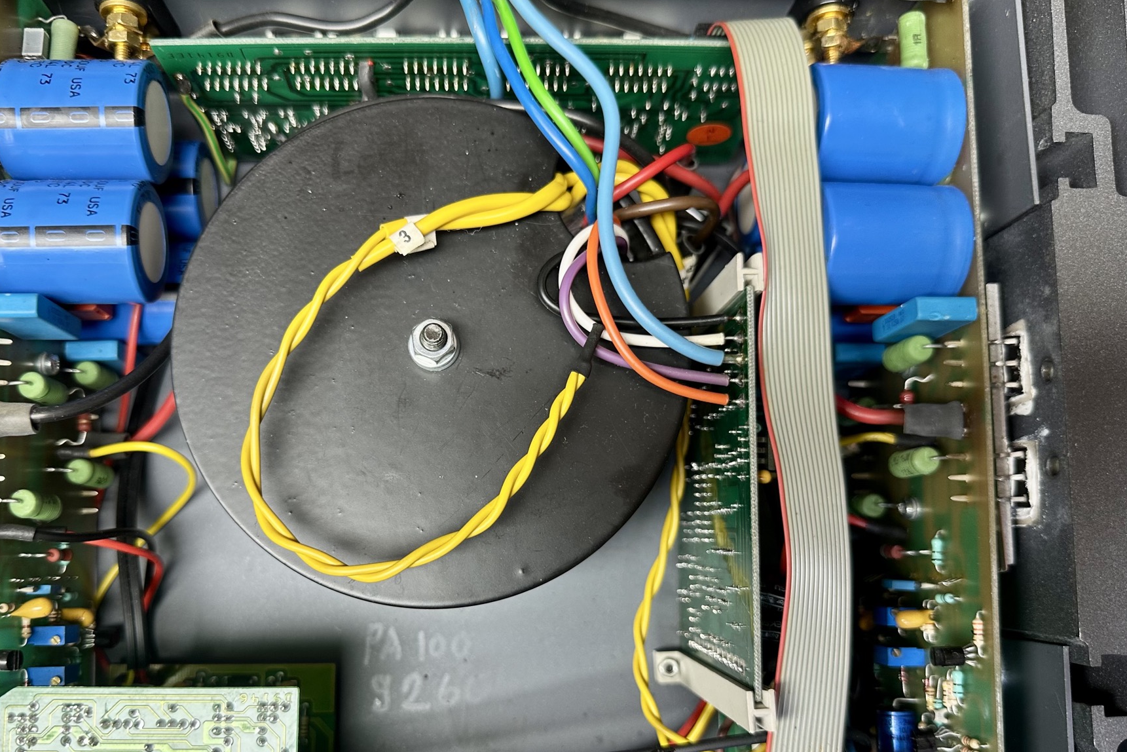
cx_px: 512
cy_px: 447
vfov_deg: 44.8
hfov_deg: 63.5
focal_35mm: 29
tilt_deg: -83.4
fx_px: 908
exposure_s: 1/50
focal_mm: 6.86
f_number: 1.78
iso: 125
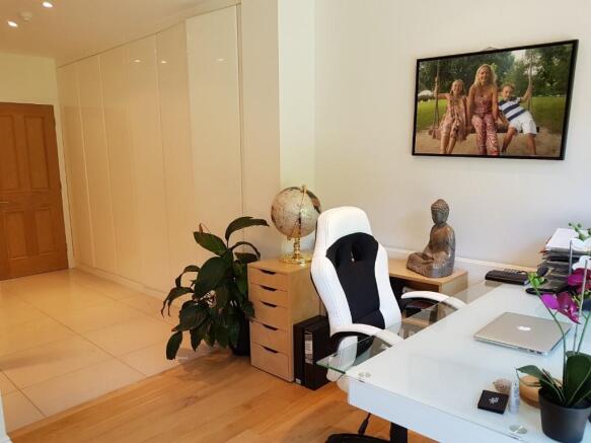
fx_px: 444
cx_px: 296
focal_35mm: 26
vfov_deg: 53.0
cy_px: 222
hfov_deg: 67.3
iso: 64
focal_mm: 4.2
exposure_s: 1/100
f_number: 1.7
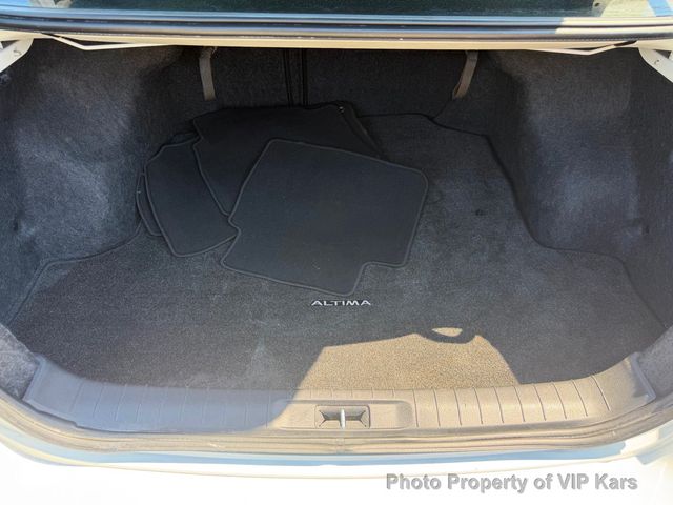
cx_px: 336
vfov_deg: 56.8
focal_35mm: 24
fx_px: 467
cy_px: 252
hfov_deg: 71.6
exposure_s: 1/240
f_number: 1.78
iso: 80
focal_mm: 6.76
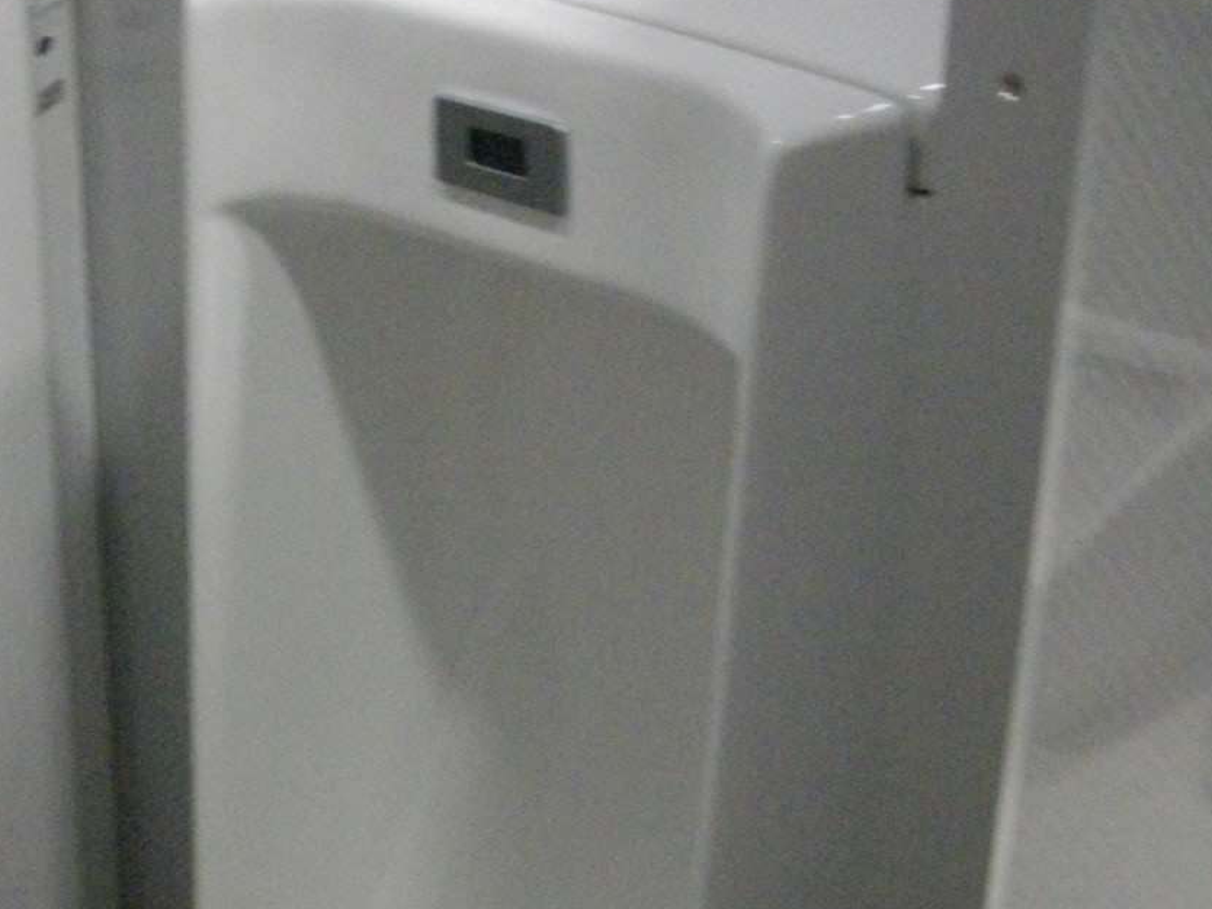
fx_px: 2485
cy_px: 618
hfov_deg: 26.3
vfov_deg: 20.6
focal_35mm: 71
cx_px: 60
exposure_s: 1/50
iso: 740
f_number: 2.8
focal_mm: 6.2
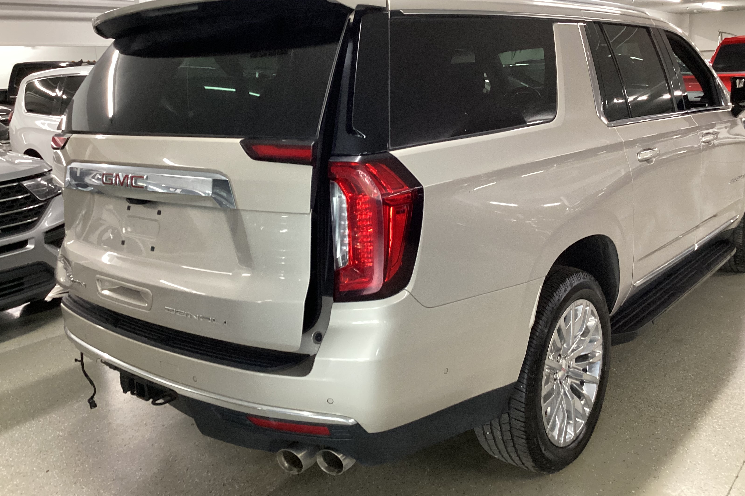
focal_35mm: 33
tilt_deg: -14.0
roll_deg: +1.6
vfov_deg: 39.9
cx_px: 370
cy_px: 216
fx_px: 683
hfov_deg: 57.2
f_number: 2.4
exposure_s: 1/50
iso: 250
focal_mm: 3.3
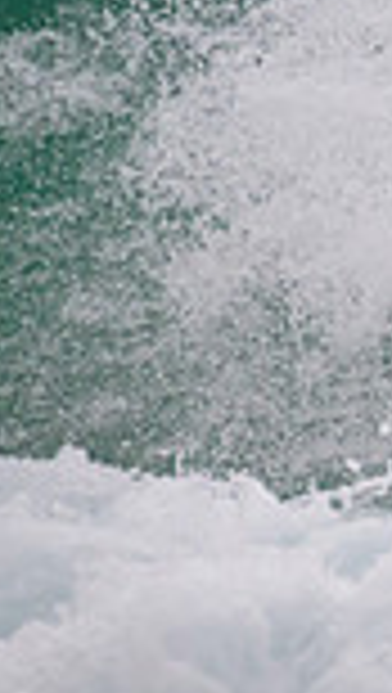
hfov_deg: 0.4
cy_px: 200
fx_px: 58146
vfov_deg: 0.7
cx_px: 1113
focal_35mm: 3157
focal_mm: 800
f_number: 11
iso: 2500
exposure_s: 1/1600
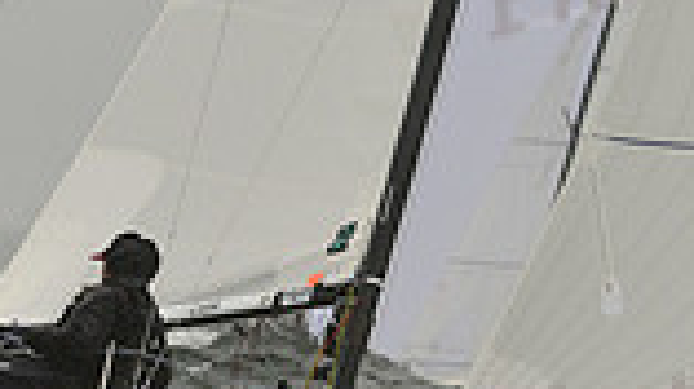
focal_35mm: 852
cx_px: 256
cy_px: 214
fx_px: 15665
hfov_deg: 2.5
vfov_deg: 1.4
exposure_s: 1/1000
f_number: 5.6
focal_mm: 220
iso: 400
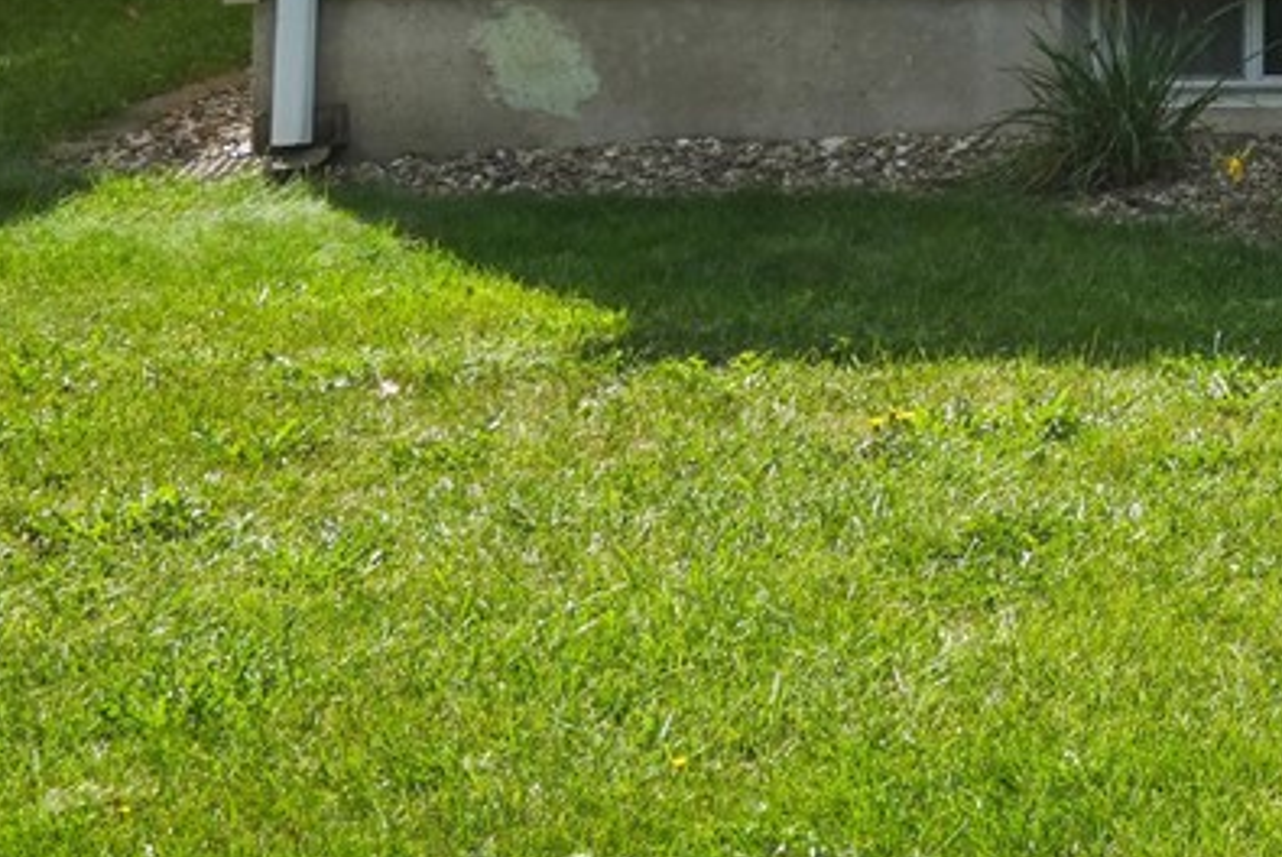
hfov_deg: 16.6
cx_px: 2296
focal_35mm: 103
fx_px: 3671
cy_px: -654
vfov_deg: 12.3
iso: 400
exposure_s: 1/400
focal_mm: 24
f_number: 10
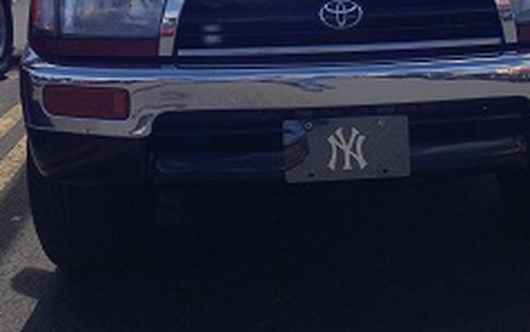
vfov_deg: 20.7
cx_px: 332
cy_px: -31
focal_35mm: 60
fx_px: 867
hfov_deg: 33.8
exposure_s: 1/1153
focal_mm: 4.13
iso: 50
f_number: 2.4
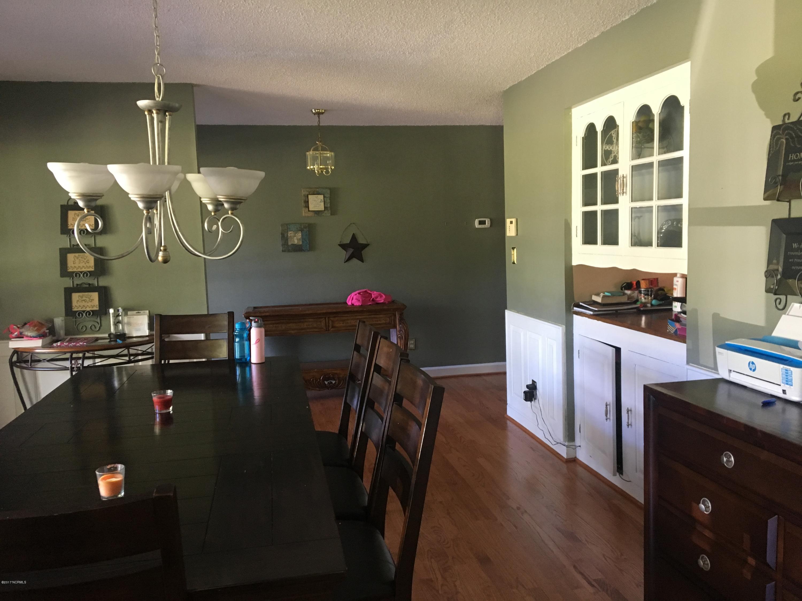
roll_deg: +2.2
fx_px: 672
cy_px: 300
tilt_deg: -5.3
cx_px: 401
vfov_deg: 48.2
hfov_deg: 61.7
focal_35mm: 29
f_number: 2.2
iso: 160
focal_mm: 4.15
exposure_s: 1/30
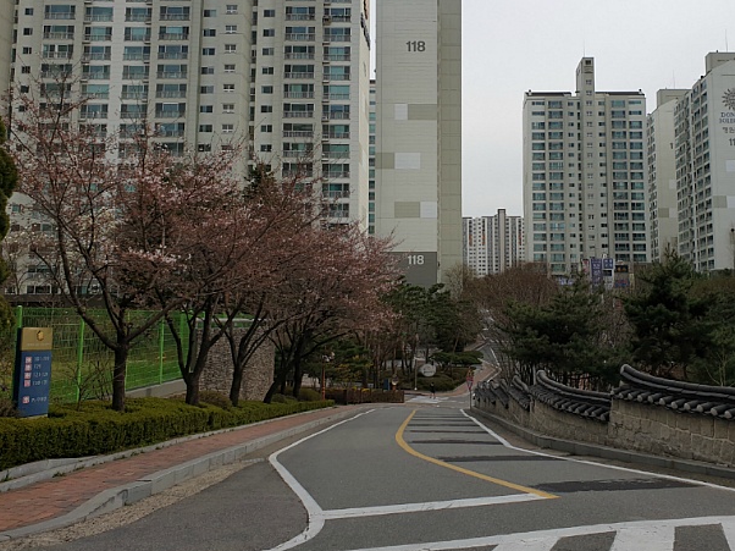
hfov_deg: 54.8
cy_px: 233
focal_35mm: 33
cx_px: 454
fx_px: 700
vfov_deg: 42.8
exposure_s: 1/1374
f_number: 2.4
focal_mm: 4.3
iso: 50
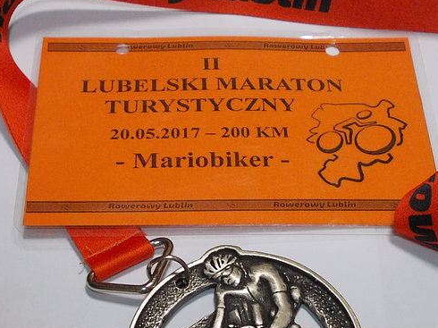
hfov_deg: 24.7
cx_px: 235
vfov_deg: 18.6
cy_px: 212
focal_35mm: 79
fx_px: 999
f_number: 3.3
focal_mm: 6.1
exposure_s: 1/20
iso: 200
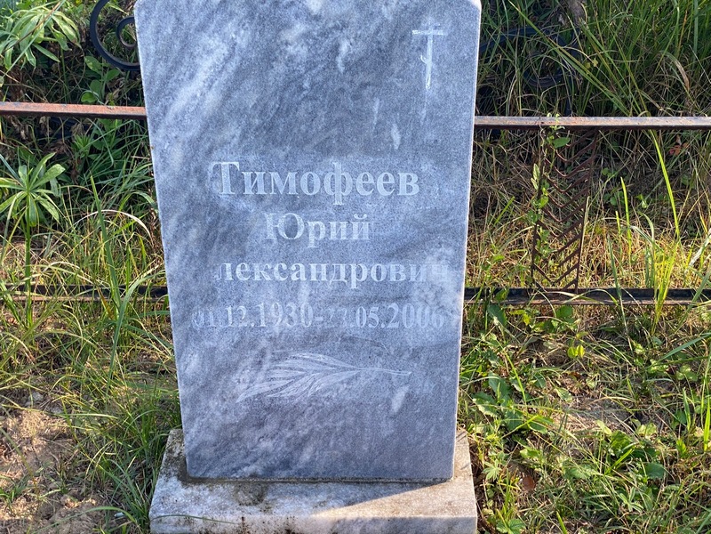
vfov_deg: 28.0
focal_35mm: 52
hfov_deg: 36.8
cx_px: 356
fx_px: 1068
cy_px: 267
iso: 20
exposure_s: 1/122
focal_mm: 6
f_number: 2
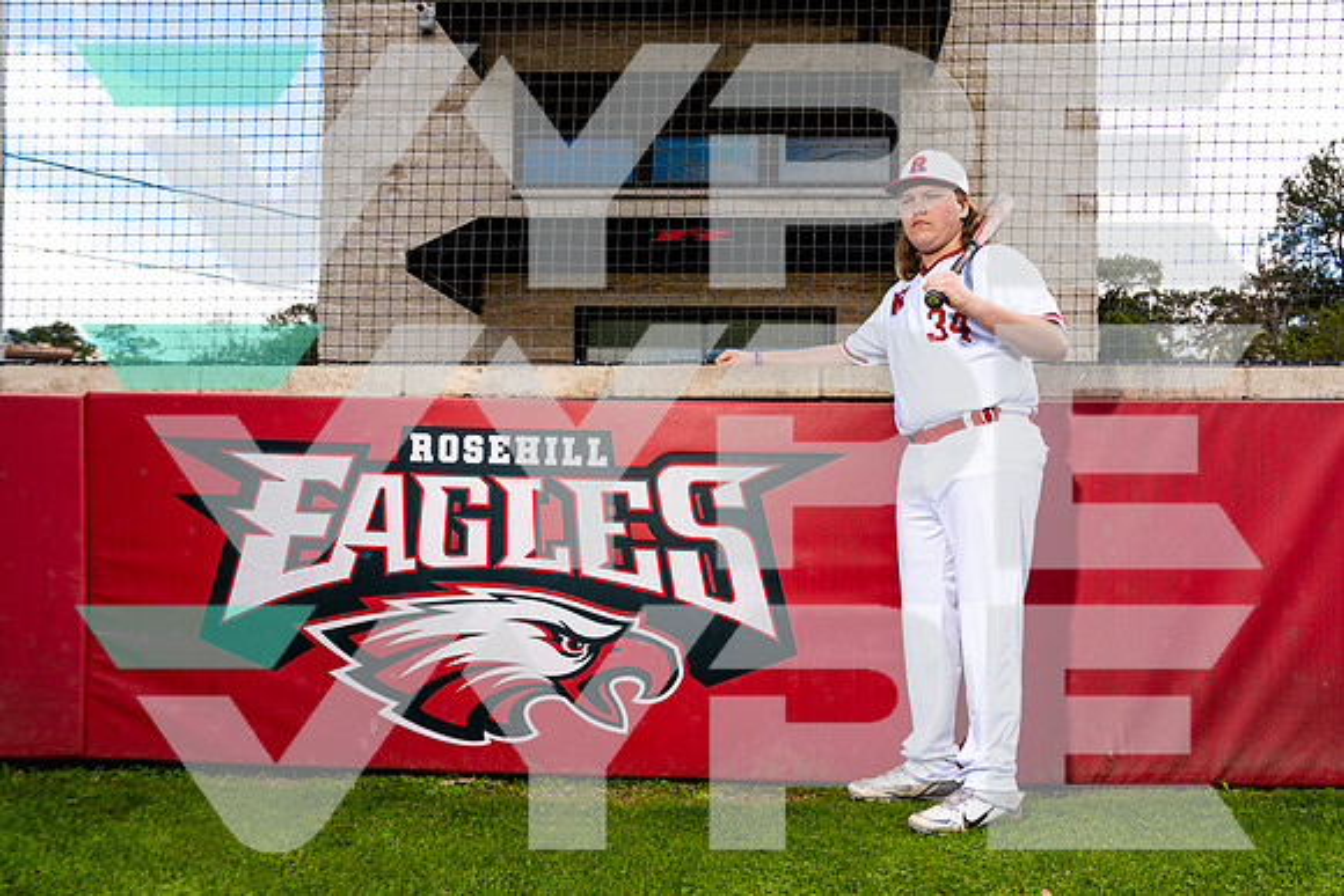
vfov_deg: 46.6
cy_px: 491
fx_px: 1040
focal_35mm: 28
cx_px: 772
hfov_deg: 65.4
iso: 100
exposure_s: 1/250
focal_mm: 24
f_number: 5.6
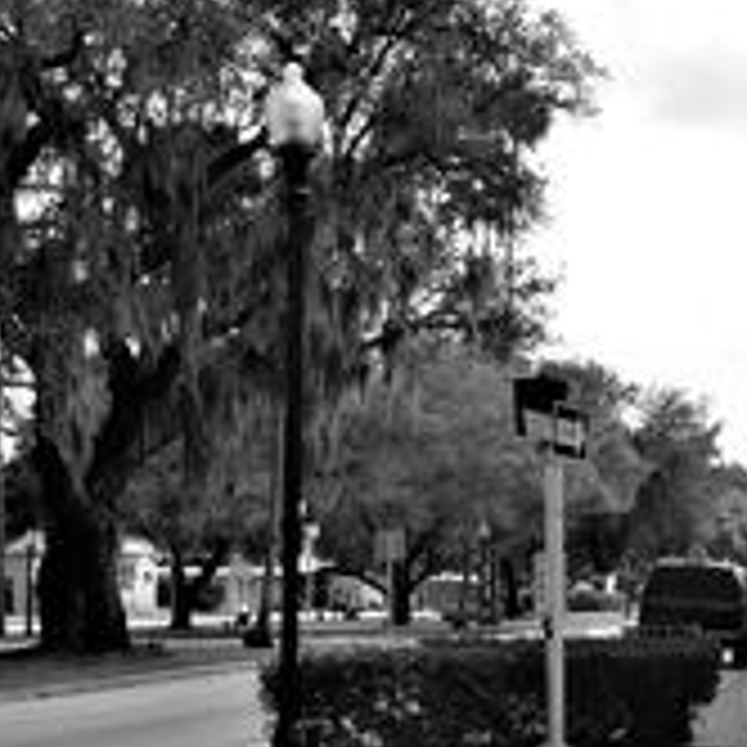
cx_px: 855
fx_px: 3296
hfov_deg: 12.7
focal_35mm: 135
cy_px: 500
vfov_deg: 12.9
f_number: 10
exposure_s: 1/400
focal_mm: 44
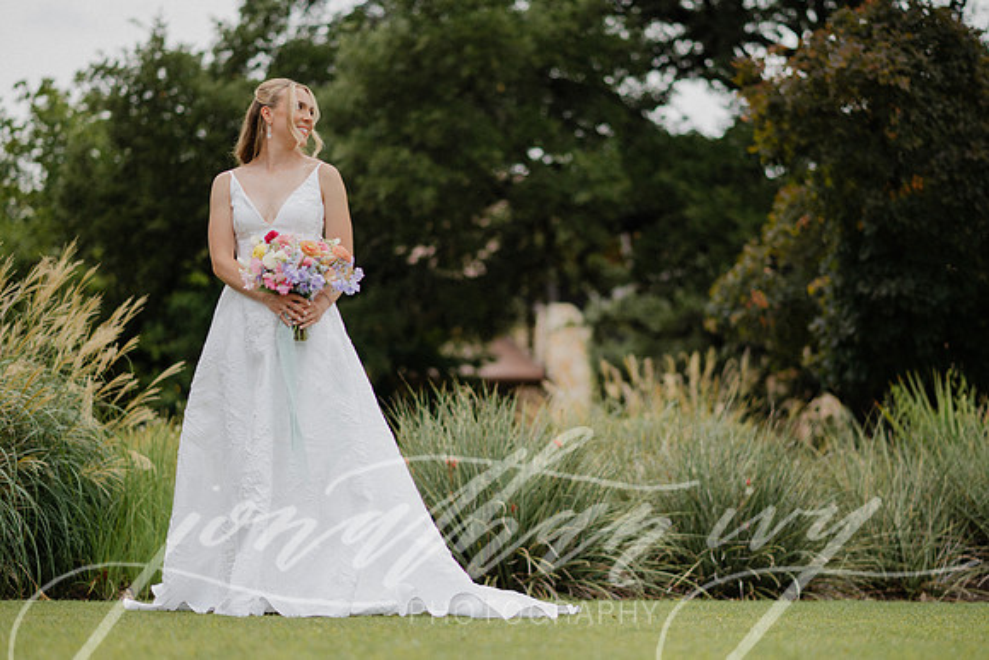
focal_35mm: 90
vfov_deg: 15.2
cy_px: 343
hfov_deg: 22.6
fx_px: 2479
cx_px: 520
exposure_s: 1/1600
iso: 100
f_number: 2
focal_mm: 85
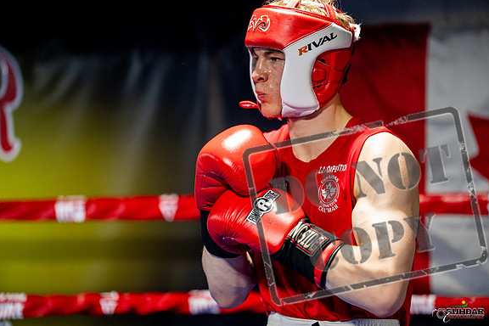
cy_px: 163
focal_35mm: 140
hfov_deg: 14.7
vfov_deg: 9.8
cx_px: 244
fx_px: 1902
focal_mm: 139
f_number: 2
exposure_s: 1/640
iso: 2000
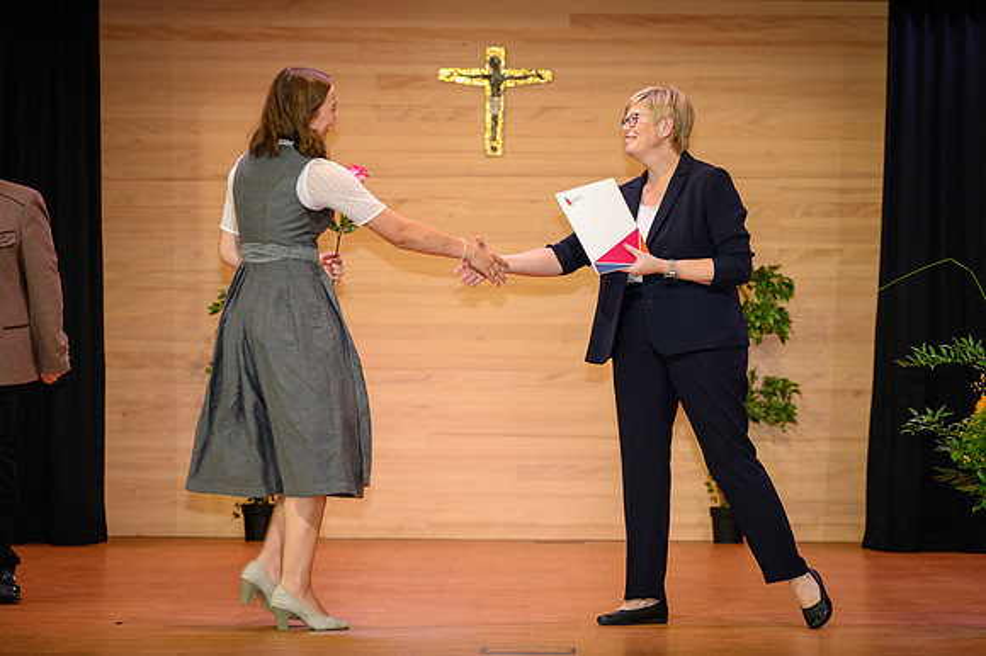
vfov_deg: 11.3
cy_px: 280
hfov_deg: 16.8
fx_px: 3328
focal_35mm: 122
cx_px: 561
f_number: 5
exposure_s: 1/200
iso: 2000
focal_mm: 105
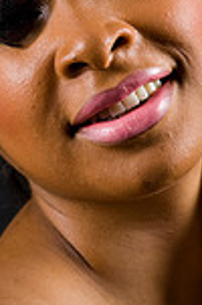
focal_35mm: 596
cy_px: 22
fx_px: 5039
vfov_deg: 3.5
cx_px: 76
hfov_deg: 2.3
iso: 200
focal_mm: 200
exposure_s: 1/125
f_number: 5.6
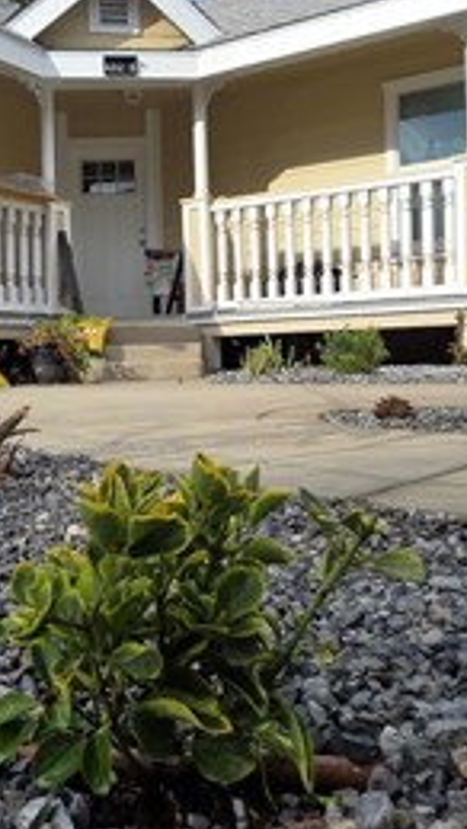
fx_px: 769
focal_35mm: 35
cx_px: 170
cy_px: 365
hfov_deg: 33.6
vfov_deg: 56.4
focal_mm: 2.2
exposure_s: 1/1265
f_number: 1.9
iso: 40
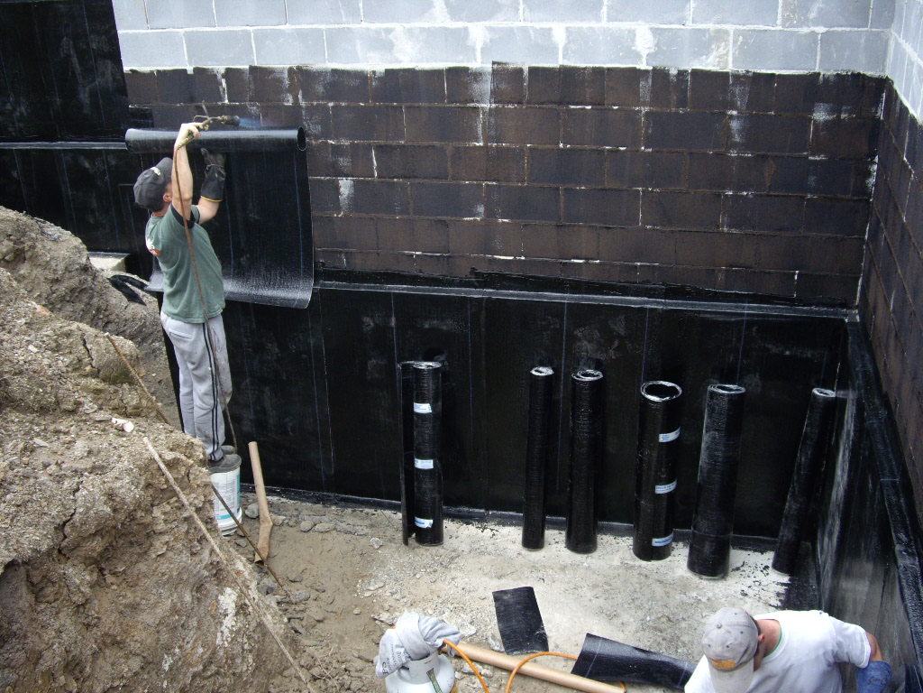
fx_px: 1013
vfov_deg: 37.7
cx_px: 462
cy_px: 346
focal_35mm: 38
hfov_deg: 49.0
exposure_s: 1/80
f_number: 2.8
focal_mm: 7.9
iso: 200
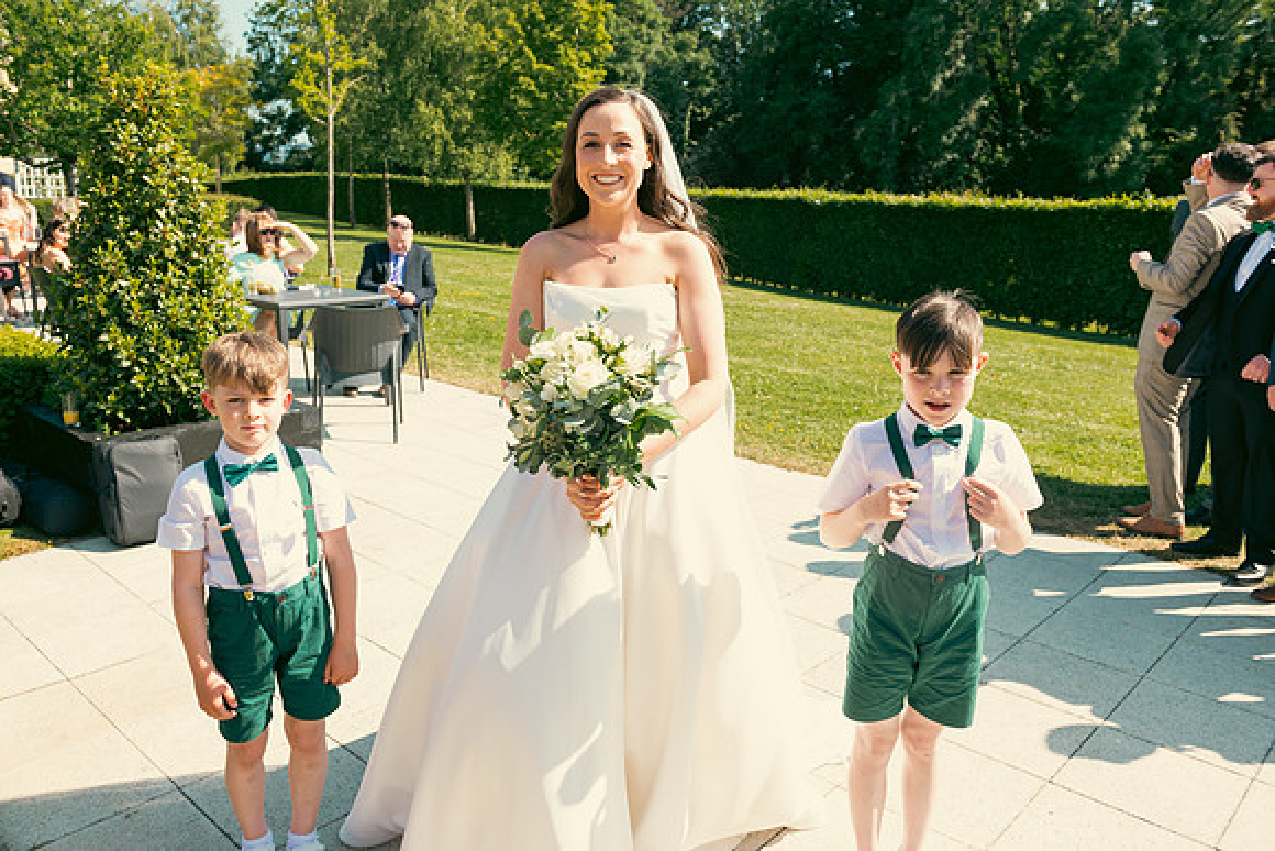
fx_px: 992
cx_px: 638
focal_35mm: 28
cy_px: 426
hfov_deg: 65.5
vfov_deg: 46.4
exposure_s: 1/200
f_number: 6.3
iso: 125
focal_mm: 28
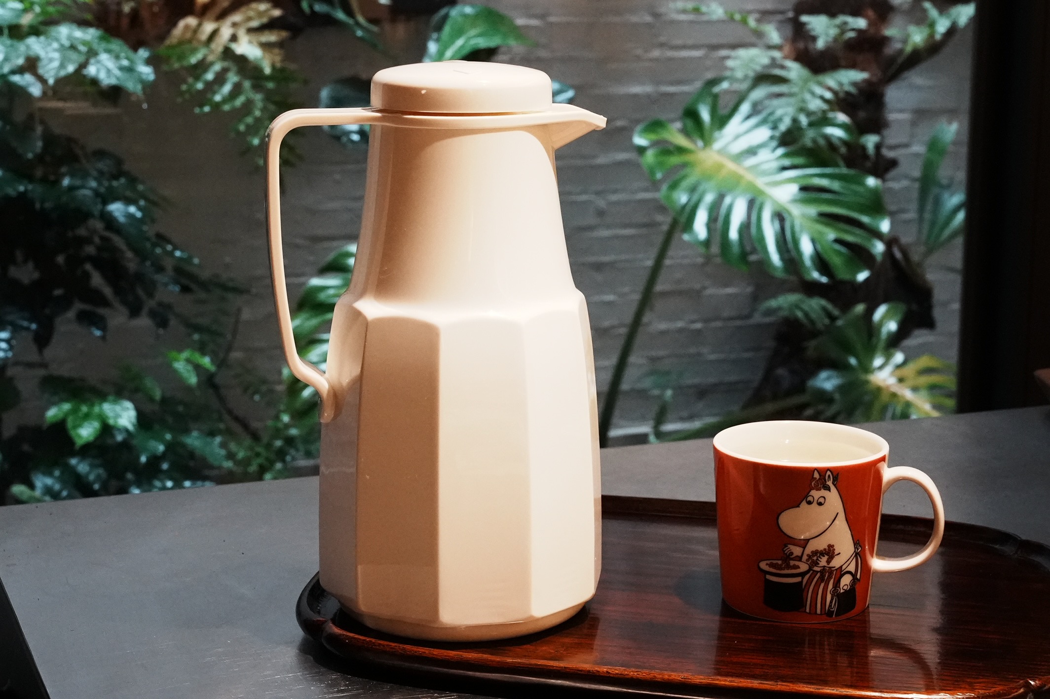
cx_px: 525
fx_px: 1953
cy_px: 350
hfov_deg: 30.1
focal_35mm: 67
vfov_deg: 20.3
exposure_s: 1/60
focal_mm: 67
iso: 12800
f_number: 16
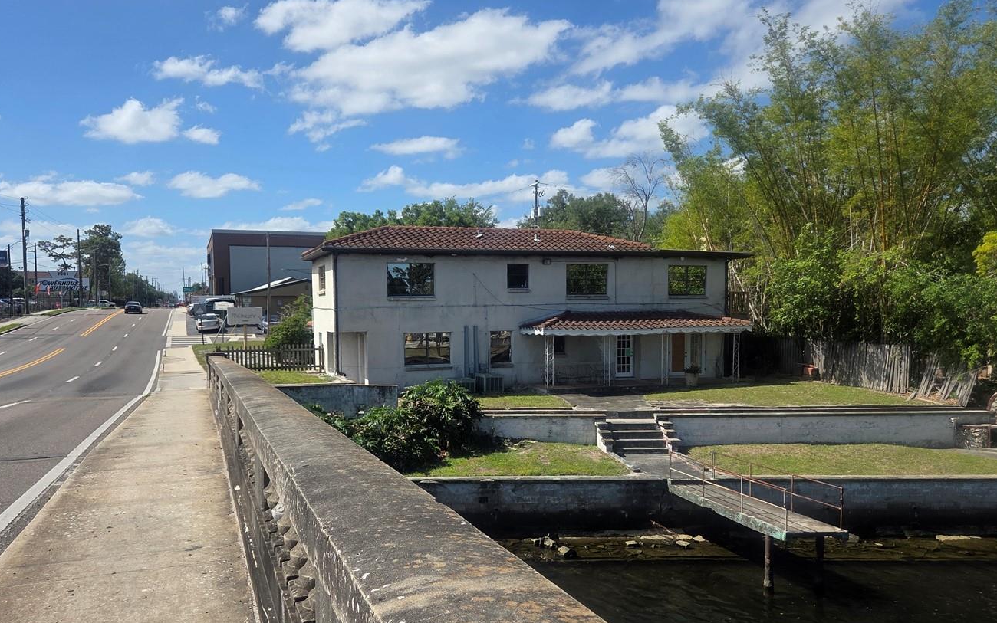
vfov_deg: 41.7
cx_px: 479
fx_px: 815
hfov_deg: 62.9
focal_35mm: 30
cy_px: 362
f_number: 1.8
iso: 80
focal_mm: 5.4
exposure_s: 1/6034
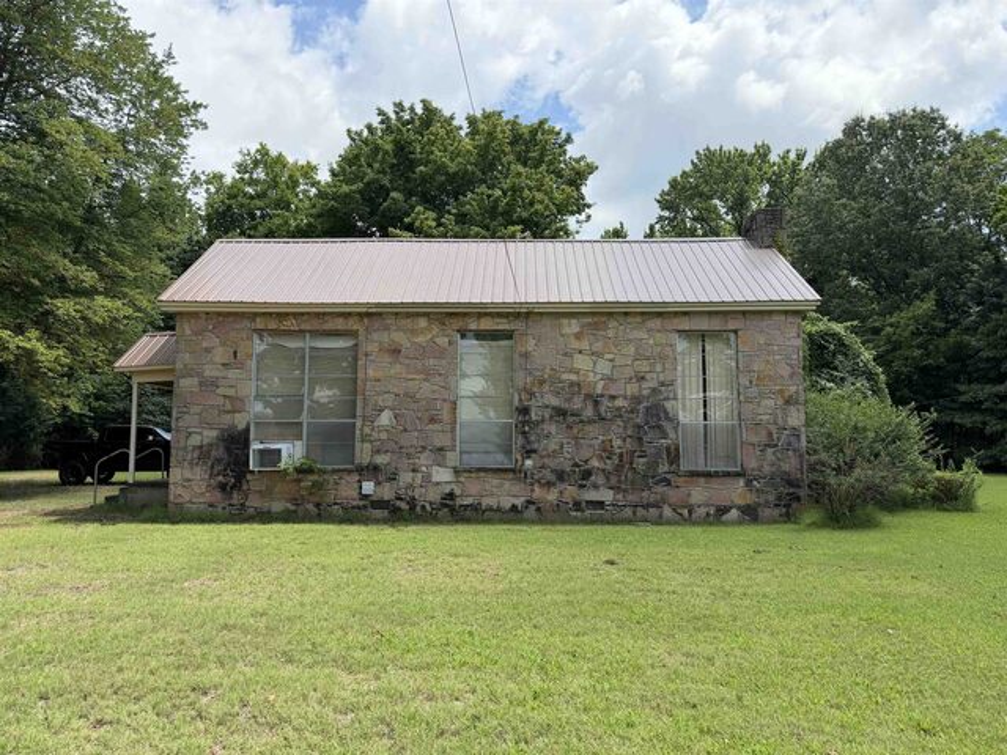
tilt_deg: +6.8
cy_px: 378
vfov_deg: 56.8
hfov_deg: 71.6
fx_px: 698
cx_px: 504
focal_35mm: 24
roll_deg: -0.5
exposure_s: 1/3021
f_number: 1.78
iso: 100
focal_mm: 6.76
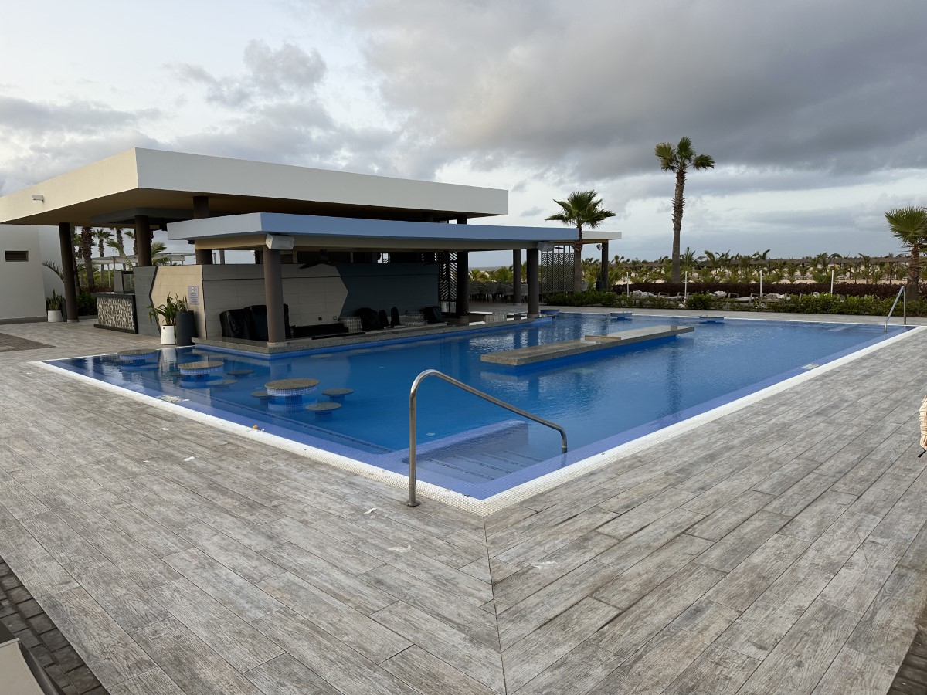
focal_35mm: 24
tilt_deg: -10.2
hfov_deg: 71.6
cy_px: 348
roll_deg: -0.3
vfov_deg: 56.8
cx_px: 464
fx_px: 643
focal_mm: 6.86
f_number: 1.78
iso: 80
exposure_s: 1/718
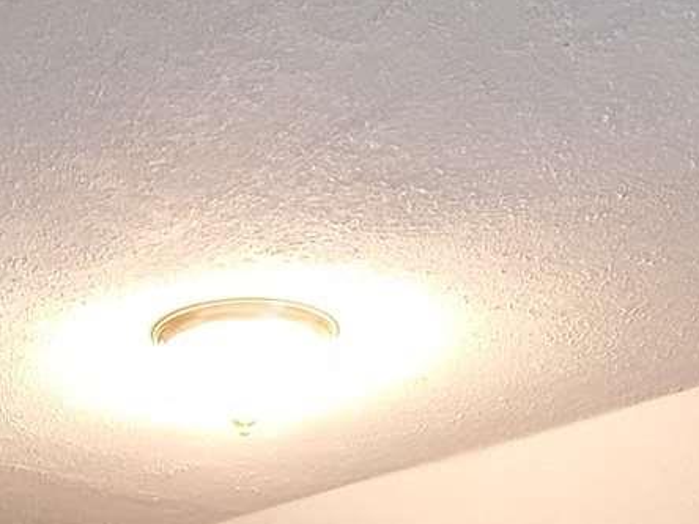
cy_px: 899
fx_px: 1212
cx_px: 151
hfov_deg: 31.4
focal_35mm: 60
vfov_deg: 19.4
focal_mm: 1.8
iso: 640
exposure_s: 1/29
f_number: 2.2
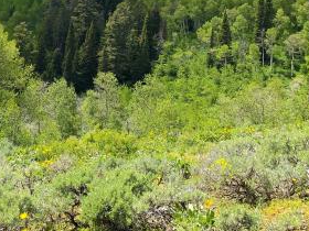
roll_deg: -1.7
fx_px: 571
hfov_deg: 29.6
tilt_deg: -2.7
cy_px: 20
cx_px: 61
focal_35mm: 64
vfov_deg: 22.3
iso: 20
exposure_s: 1/2404
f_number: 1.8
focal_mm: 4
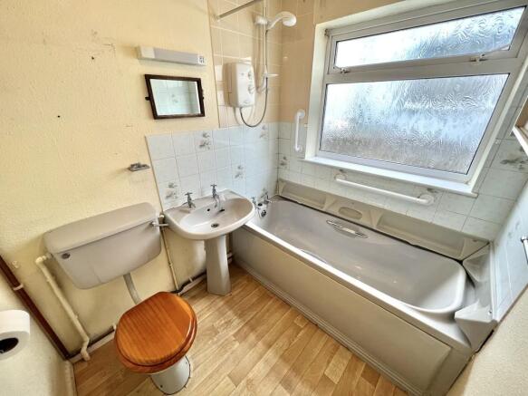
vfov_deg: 89.9
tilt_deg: -24.7
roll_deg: +0.4
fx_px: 198
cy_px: 198
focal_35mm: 13
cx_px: 264
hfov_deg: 106.2
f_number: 1.8
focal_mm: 1.57
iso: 64
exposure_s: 1/100
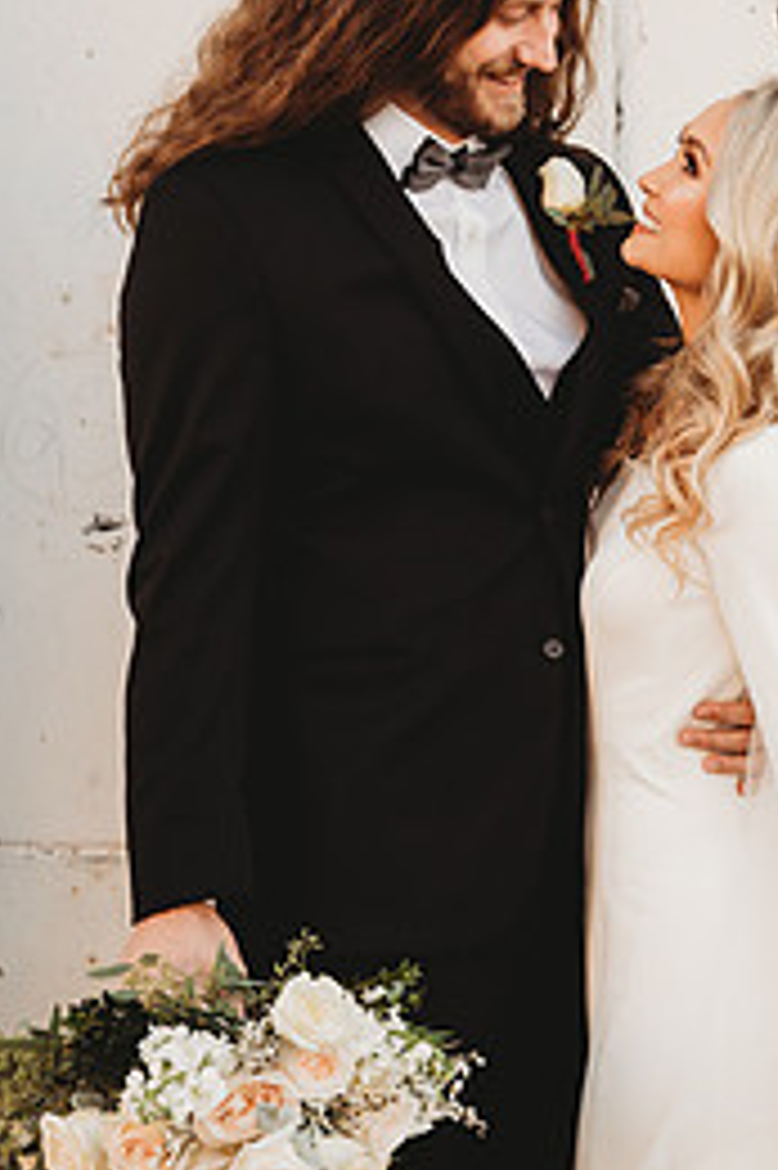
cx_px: 603
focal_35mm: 147
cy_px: 387
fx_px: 4771
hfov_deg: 9.3
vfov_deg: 13.9
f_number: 4
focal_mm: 85
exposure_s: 1/400
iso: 250
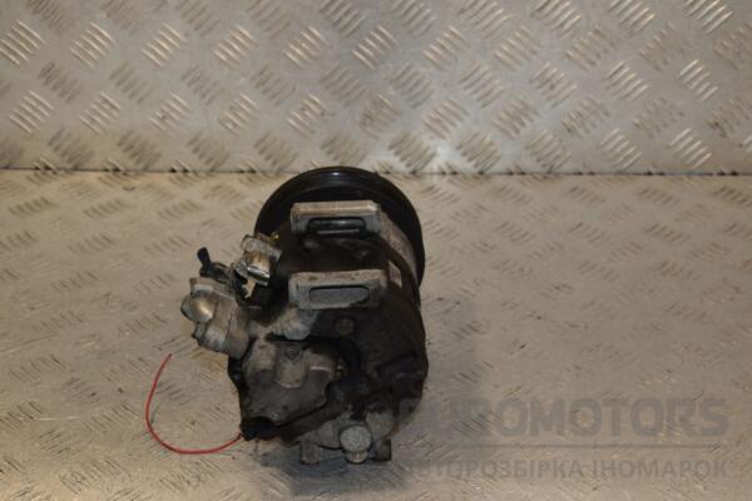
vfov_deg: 18.9
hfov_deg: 28.1
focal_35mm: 72
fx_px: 1504
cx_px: 376
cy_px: 250
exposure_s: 1/200
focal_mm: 48
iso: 800
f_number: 8
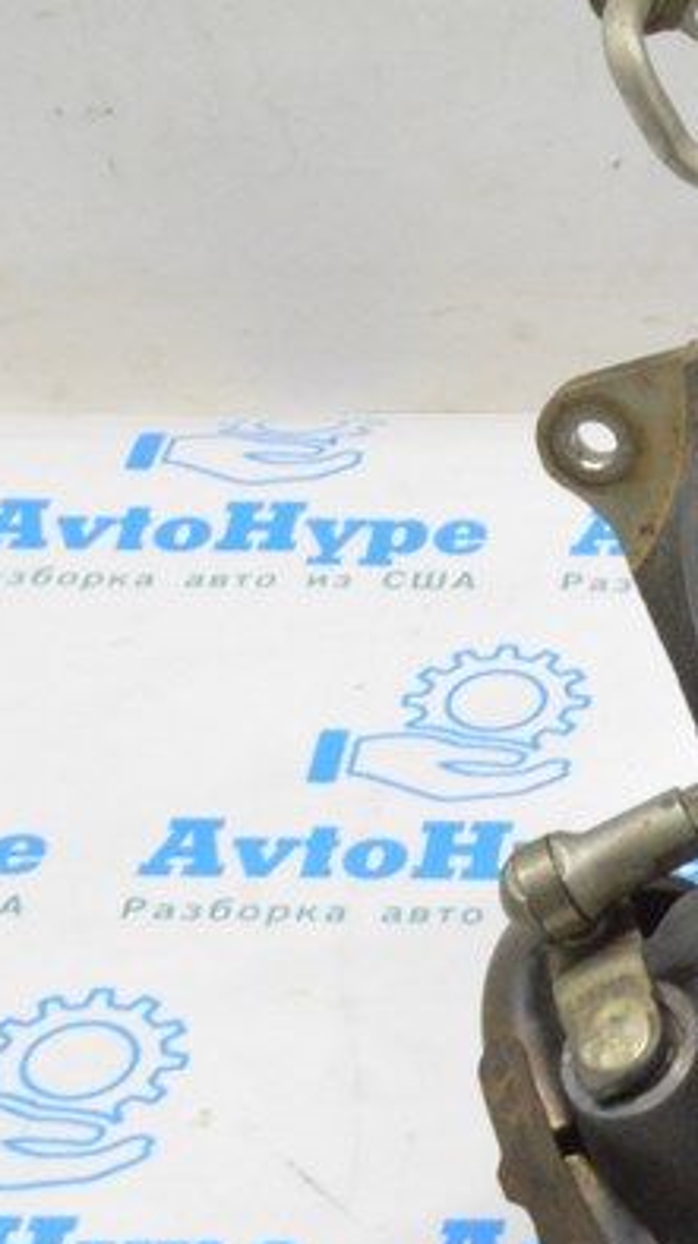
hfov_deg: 11.4
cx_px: 1254
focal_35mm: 98
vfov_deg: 21.8
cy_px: 721
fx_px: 3231
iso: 6400
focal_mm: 24
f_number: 20
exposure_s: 1/15
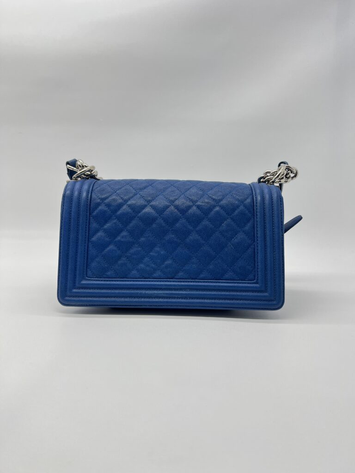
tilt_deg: -9.1
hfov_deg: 53.1
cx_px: 178
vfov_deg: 67.3
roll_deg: +0.3
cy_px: 236
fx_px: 356
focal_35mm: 26
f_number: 1.5
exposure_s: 1/110
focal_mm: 5.7
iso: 32
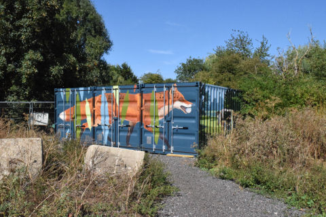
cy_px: 108
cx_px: 163
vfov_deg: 38.4
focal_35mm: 34
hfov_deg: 55.1
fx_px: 312
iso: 6400
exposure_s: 1/2000
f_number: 22
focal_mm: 23
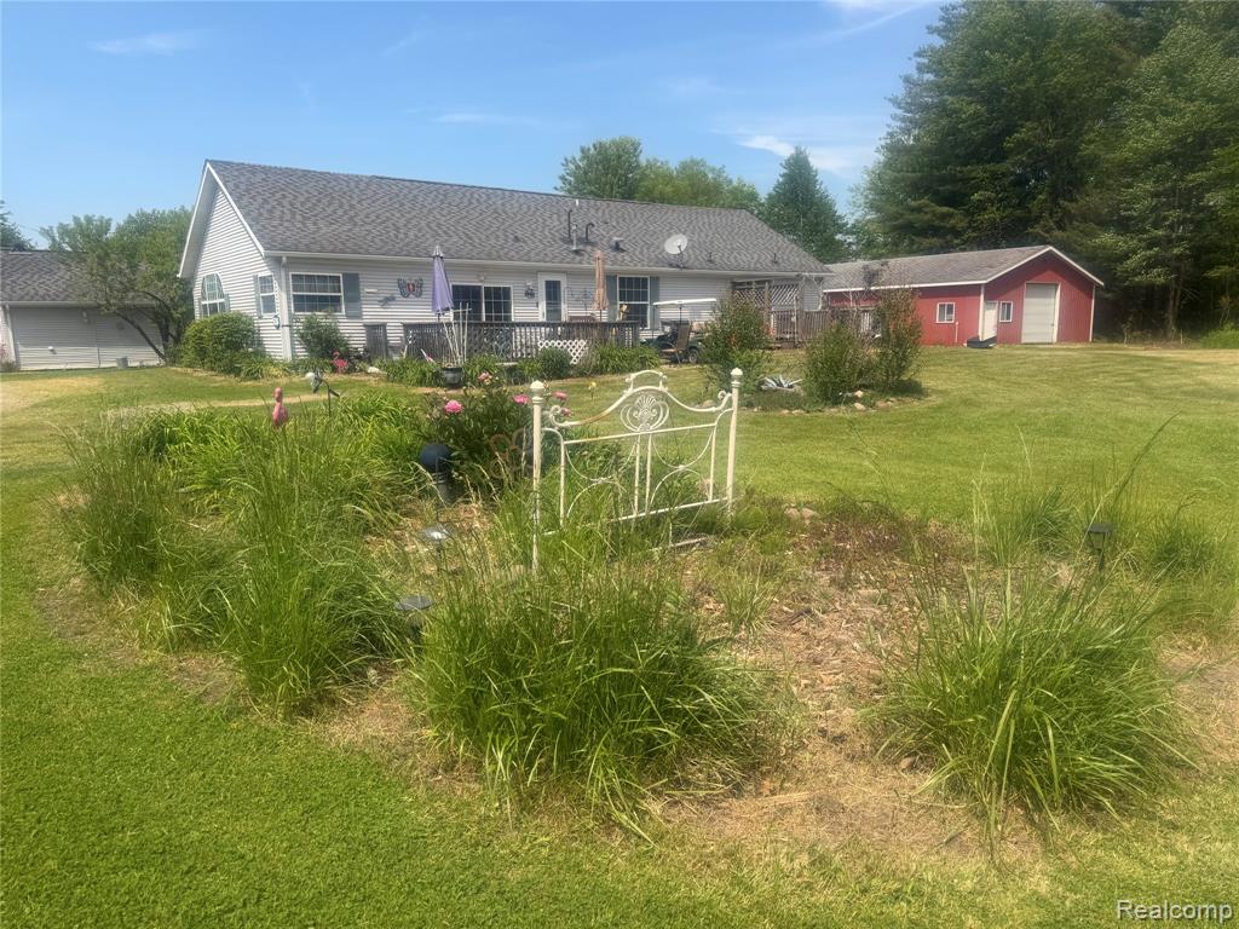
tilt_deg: -8.6
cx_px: 620
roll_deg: +1.6
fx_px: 859
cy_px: 464
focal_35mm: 24
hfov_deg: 71.6
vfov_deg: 56.8
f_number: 1.78
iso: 80
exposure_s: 1/3759
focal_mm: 6.76
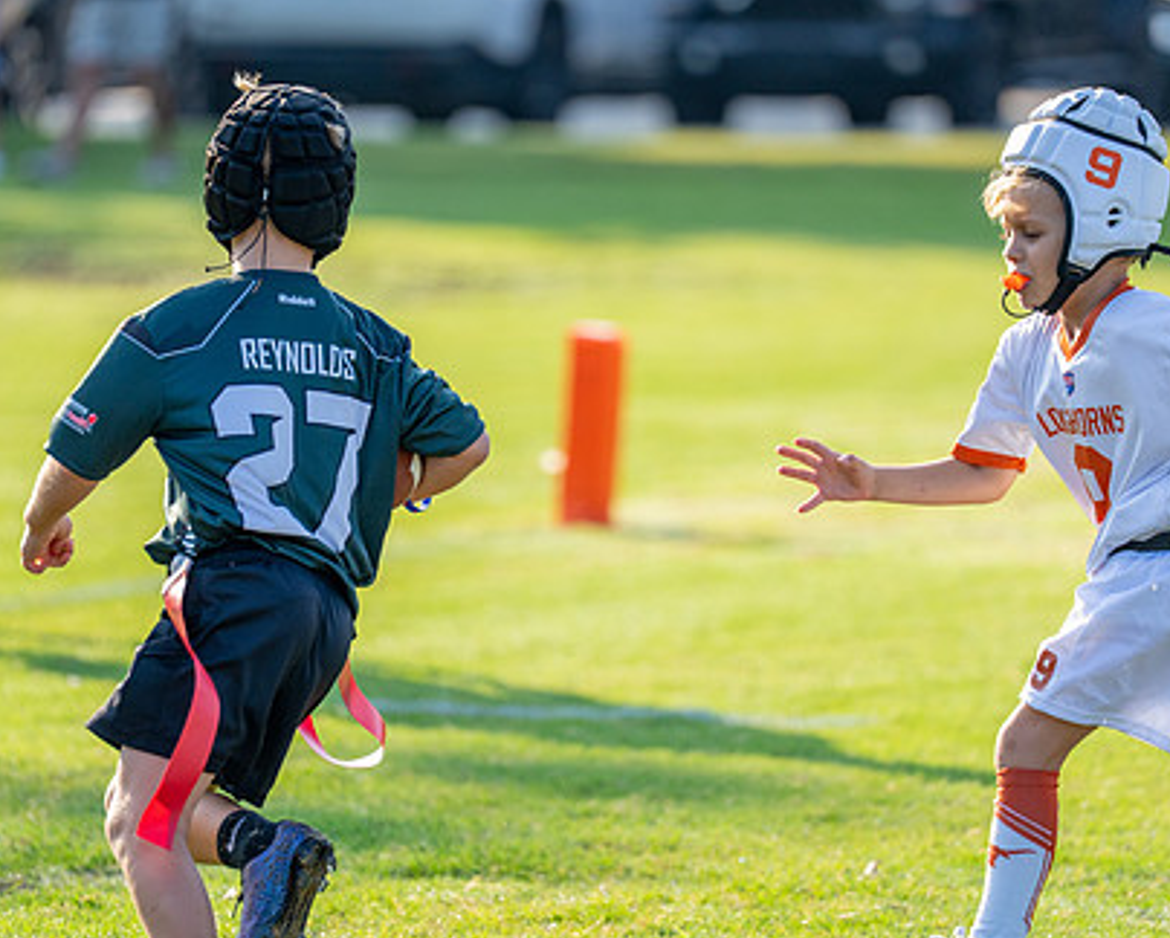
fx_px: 10433
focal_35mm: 301
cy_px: 570
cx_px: 625
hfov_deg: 6.4
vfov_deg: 5.1
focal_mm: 194
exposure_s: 1/2000
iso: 320
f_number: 2.8
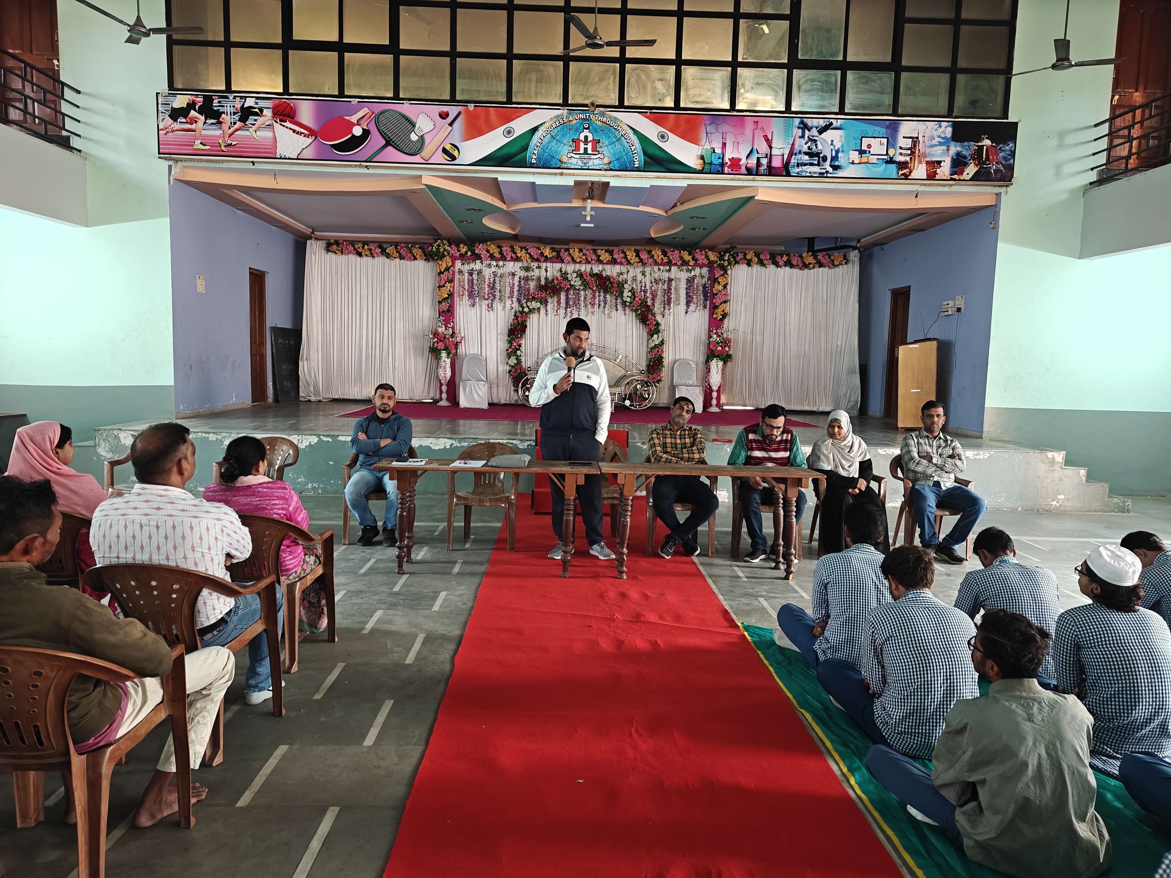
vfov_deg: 56.8
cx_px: 586
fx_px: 812
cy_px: 439
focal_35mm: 24
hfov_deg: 71.6
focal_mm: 5.59
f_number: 1.8
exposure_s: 1/33
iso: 1600
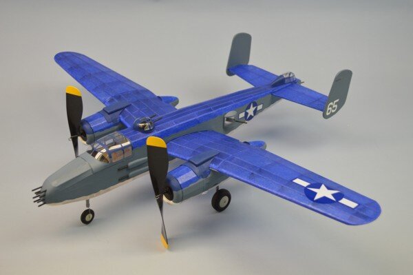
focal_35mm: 42
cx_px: 206
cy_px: 138
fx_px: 481
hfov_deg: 46.4
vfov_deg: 31.8
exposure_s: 1/125
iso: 400
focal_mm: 28
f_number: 5.6
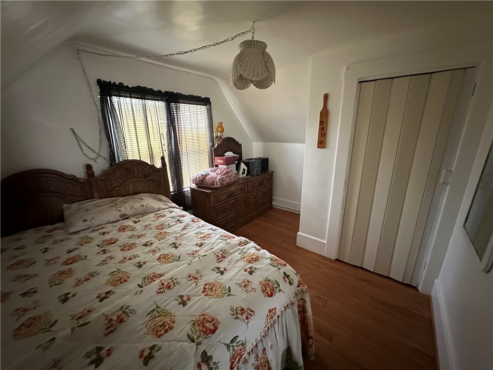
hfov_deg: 102.1
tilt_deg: -15.3
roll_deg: -0.3
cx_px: 246
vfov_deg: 85.7
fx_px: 199
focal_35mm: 14
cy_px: 185
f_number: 2.2
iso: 1250
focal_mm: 2.22
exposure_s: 1/53
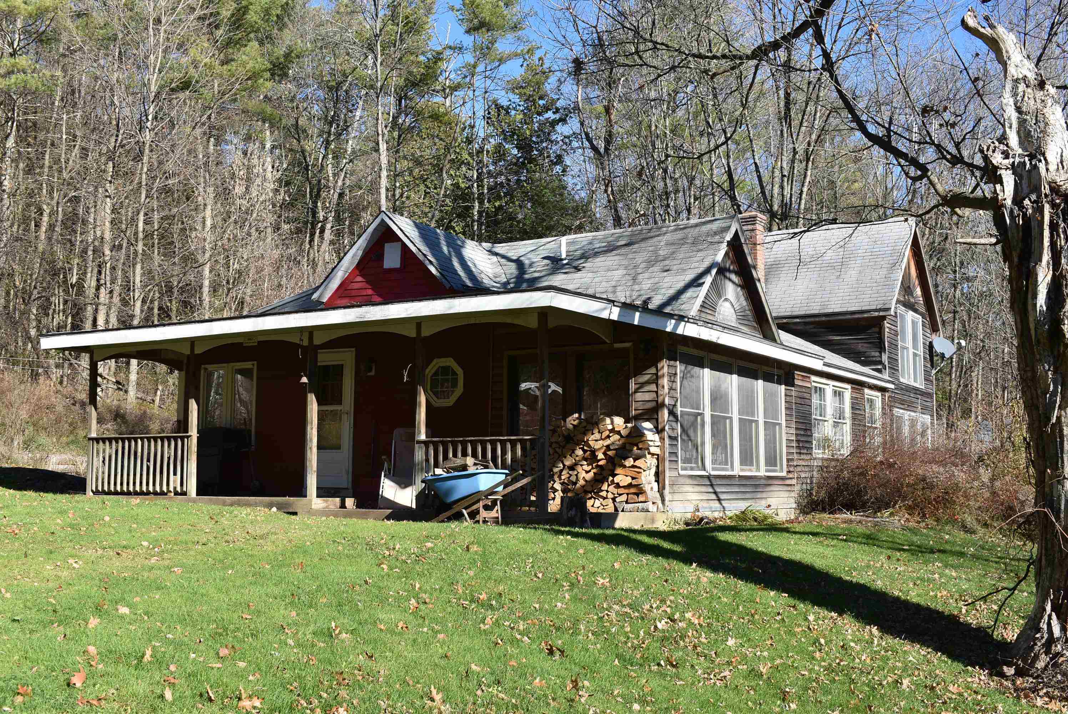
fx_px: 1158
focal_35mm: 39
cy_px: 357
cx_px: 534
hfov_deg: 49.5
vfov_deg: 34.3
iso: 140
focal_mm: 26
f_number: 8
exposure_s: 1/250
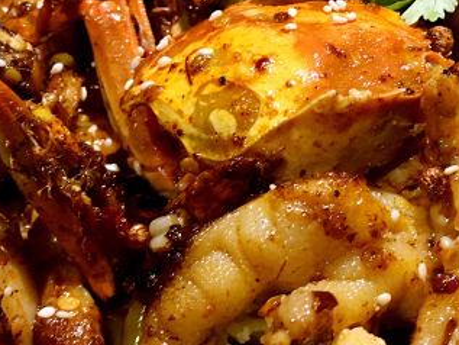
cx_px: 275
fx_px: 849
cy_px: 215
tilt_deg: -33.3
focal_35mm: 64
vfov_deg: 22.9
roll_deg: +3.1
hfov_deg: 30.2
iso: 200
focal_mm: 4.15
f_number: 2.2
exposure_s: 1/33
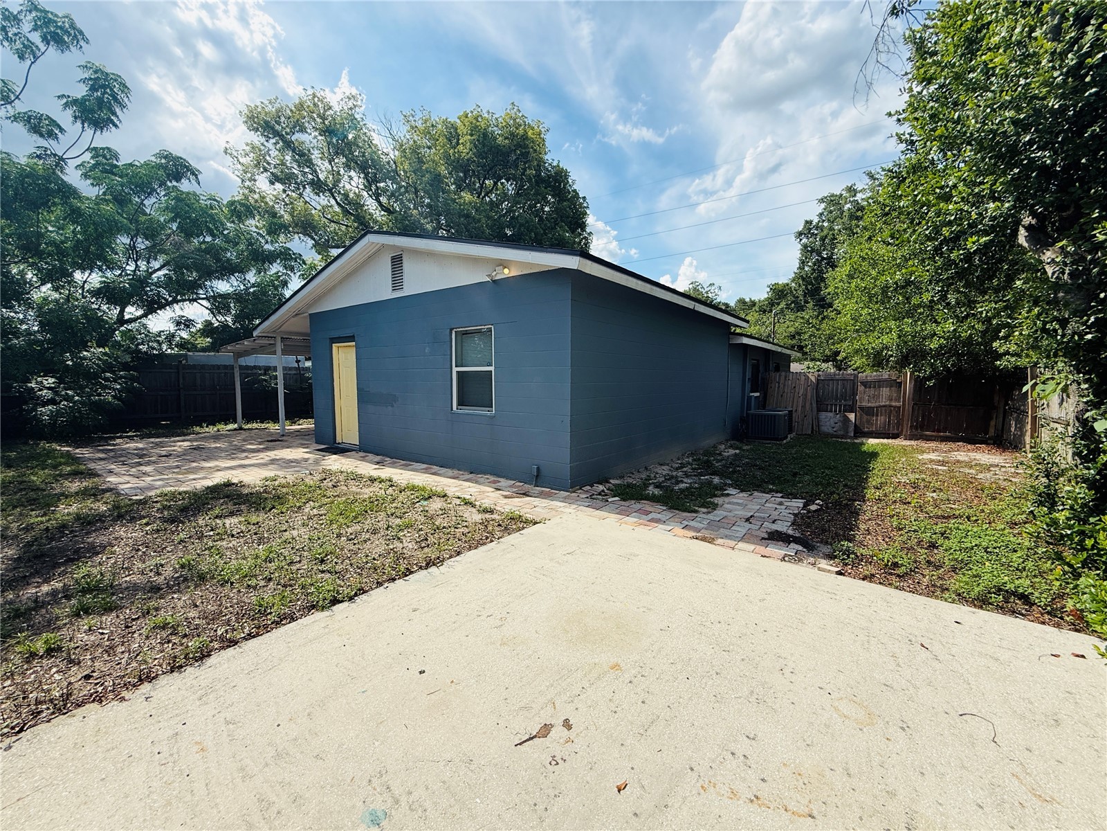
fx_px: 448
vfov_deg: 85.7
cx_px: 554
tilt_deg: -3.5
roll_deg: -0.3
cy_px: 416
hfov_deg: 102.1
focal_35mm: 14
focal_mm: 2.22
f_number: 2.2
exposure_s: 1/1285
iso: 50
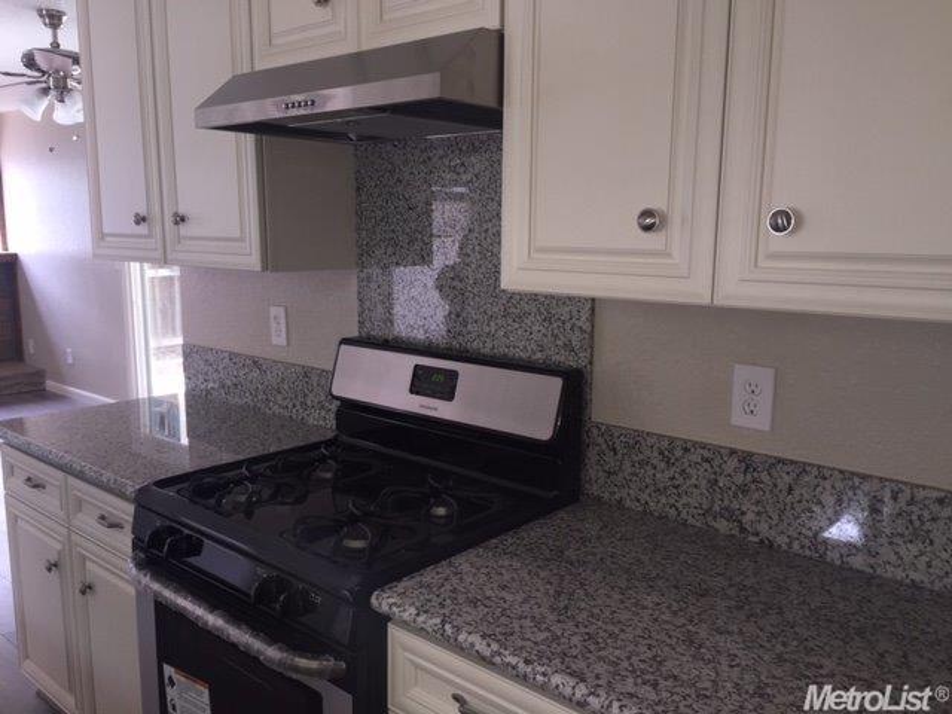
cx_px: 476
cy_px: 357
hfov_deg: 61.7
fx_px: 798
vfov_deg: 48.2
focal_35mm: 29
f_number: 2.2
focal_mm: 4.15
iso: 32
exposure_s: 1/30
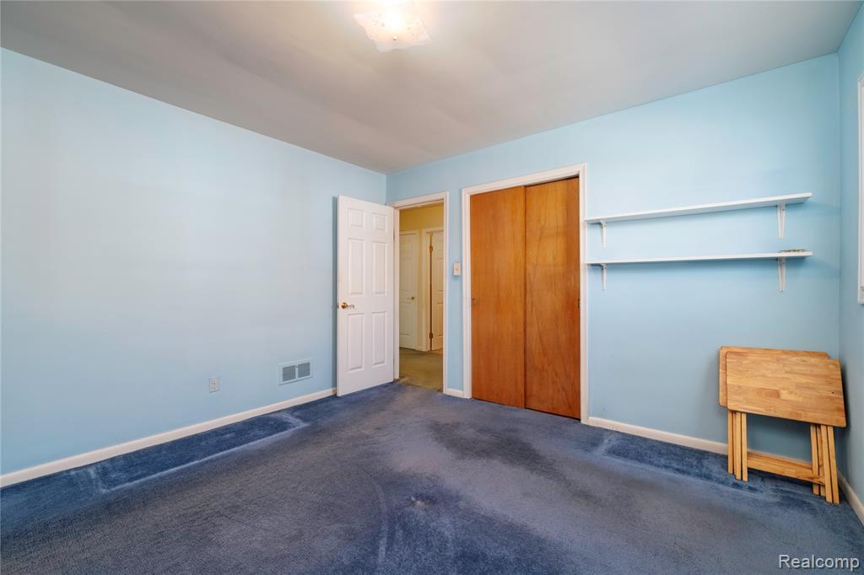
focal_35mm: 15
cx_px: 432
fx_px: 360
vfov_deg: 77.3
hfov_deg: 100.4
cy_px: 288
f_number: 6.4
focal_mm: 10
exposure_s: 1/125
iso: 500
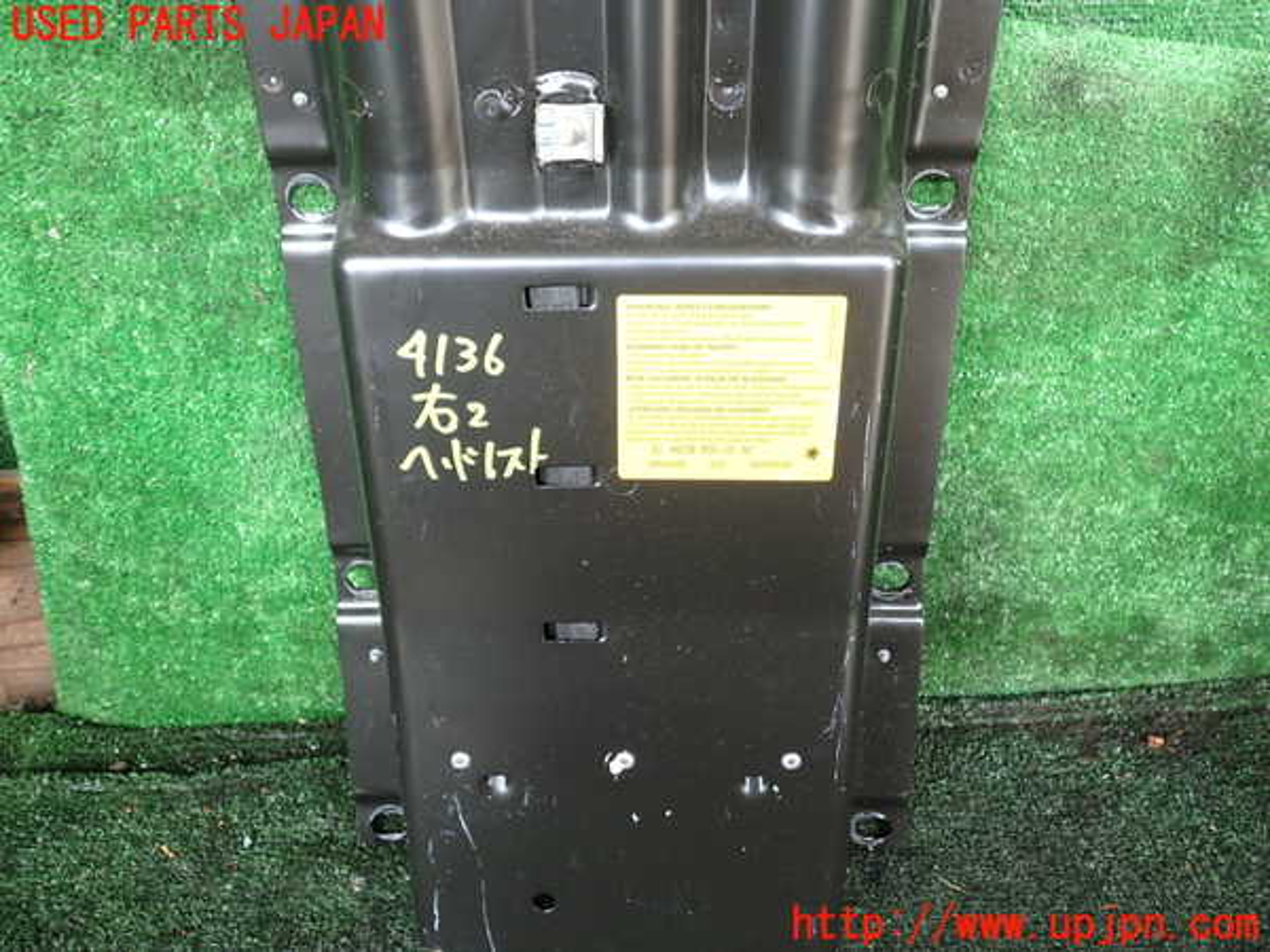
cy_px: 476
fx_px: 1101
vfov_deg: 46.8
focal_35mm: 30
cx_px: 635
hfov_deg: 60.0
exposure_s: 1/60
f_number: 2.3
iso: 200
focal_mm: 5.4
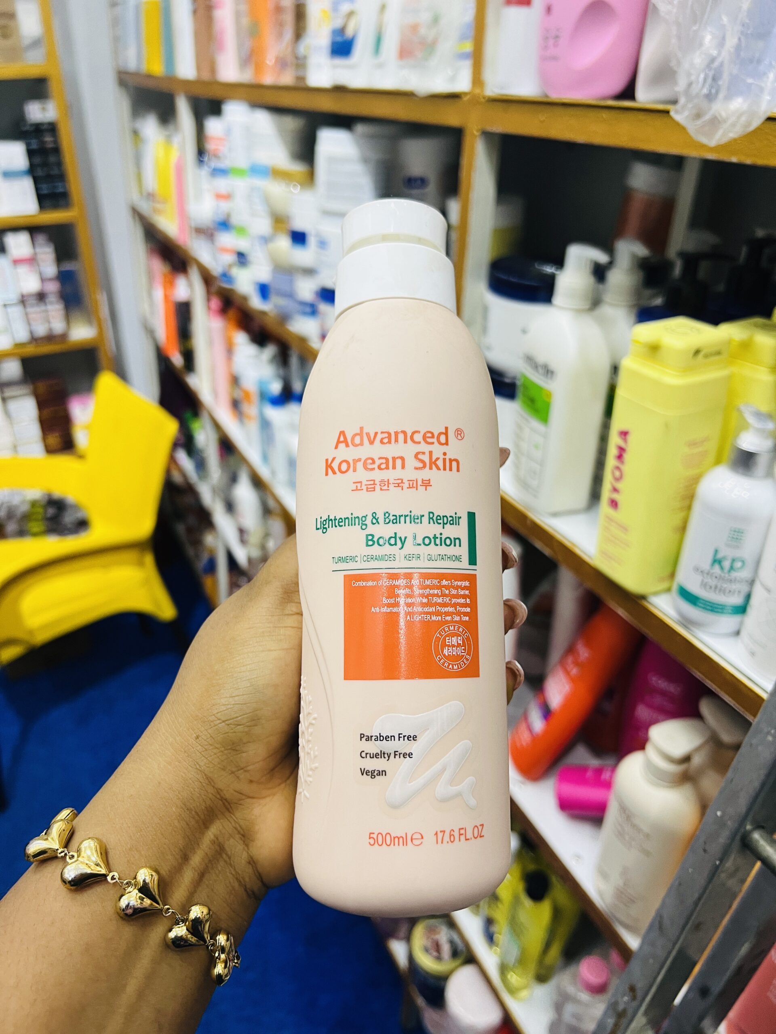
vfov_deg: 67.3
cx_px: 388
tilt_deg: -29.1
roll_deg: -0.3
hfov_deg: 53.1
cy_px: 517
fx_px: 777
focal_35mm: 26
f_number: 1.5
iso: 125
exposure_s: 1/50
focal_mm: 5.7
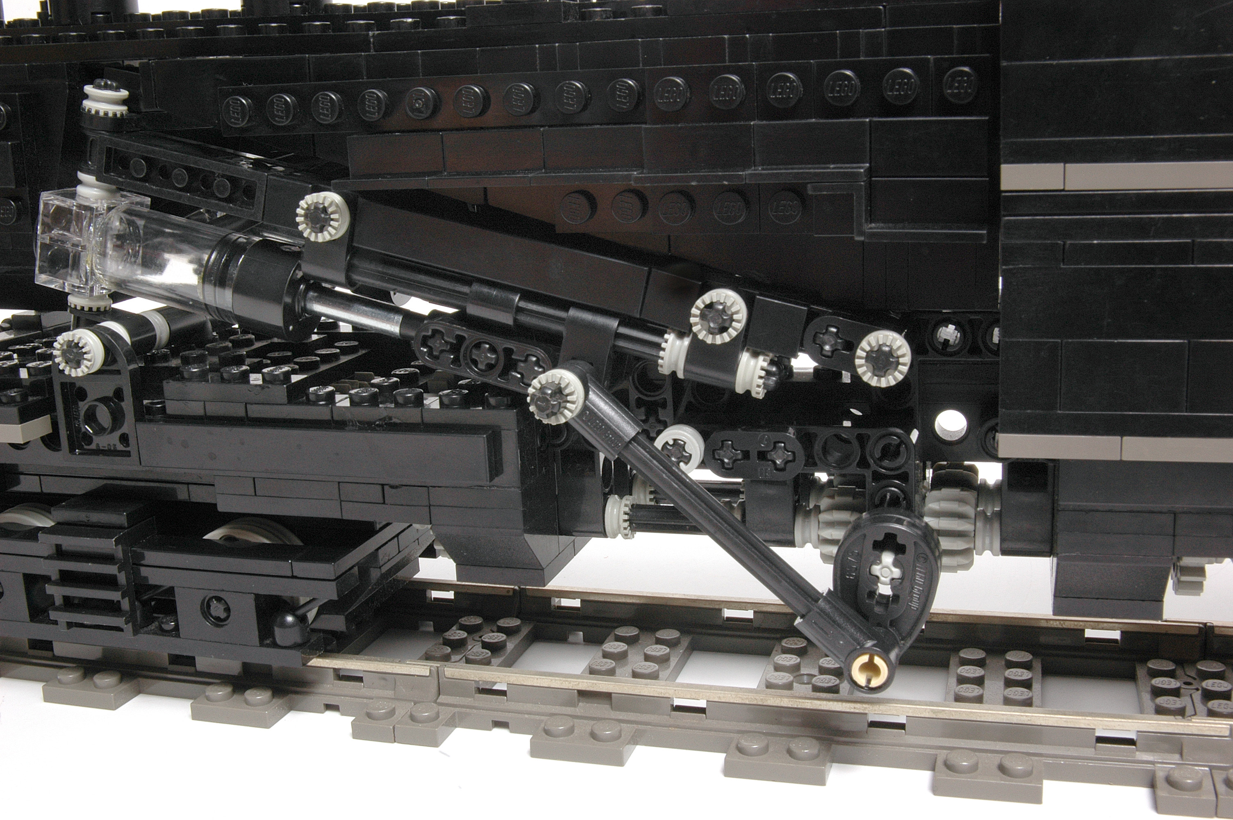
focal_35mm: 44
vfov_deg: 30.8
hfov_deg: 45.0
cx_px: 616
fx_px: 1489
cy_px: 410
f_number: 25
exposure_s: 1/60
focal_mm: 29
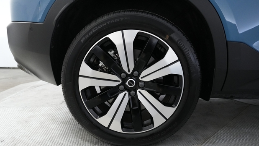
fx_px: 179
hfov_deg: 71.9
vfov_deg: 44.3
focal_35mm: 26
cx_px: 133
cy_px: 82
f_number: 2.8
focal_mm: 24
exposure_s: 1/160
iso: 4000
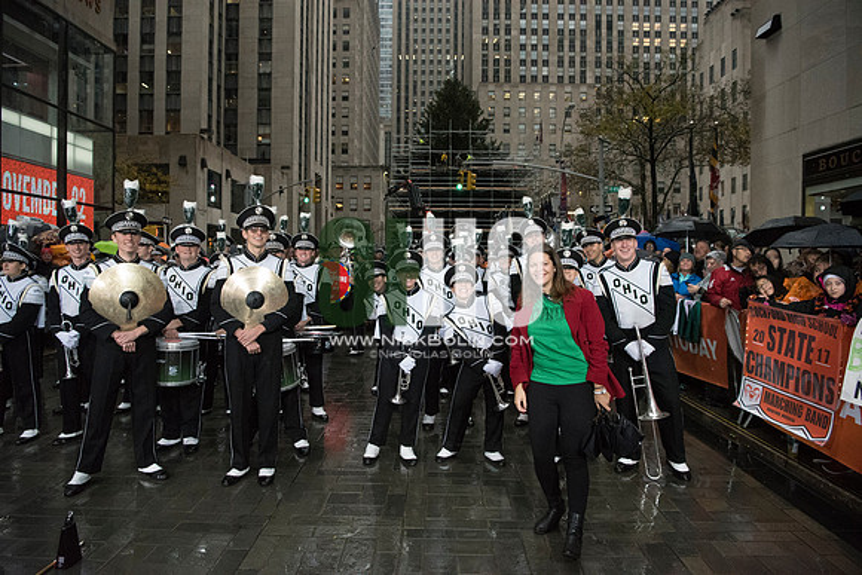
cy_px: 288
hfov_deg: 73.7
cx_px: 431
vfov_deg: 53.2
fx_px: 575
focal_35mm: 24
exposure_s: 1/2500
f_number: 4
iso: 10000
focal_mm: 24
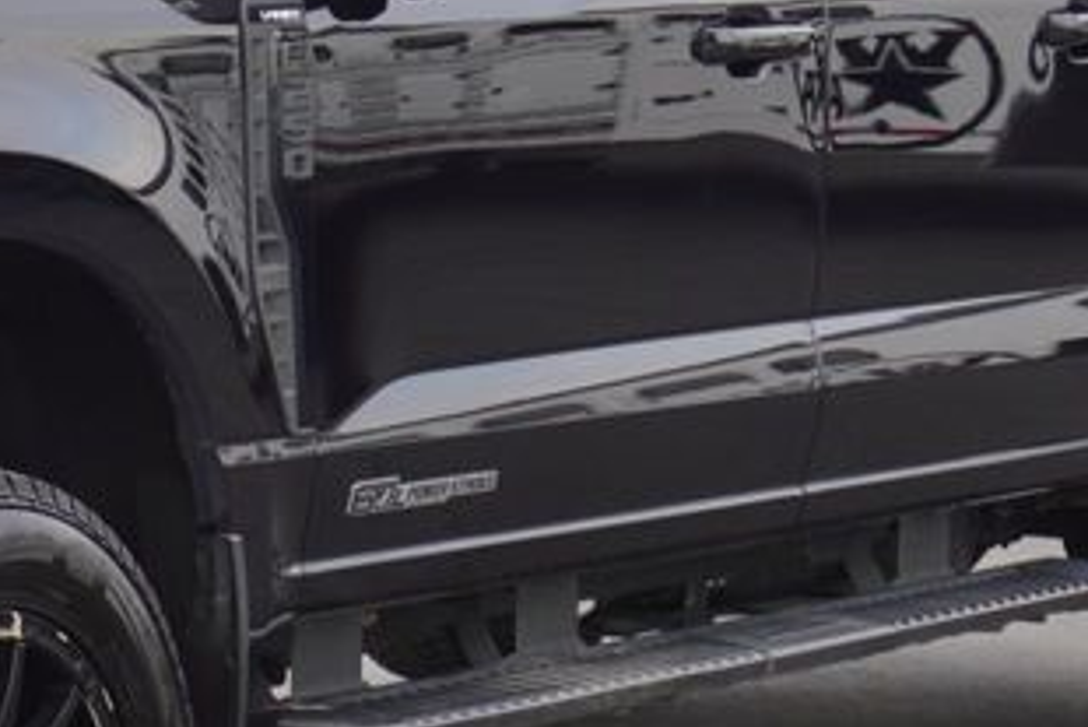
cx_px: -32
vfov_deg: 7.9
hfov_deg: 11.7
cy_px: 397
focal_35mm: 174
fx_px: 5250
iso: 100
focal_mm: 35
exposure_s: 1/80
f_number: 7.1
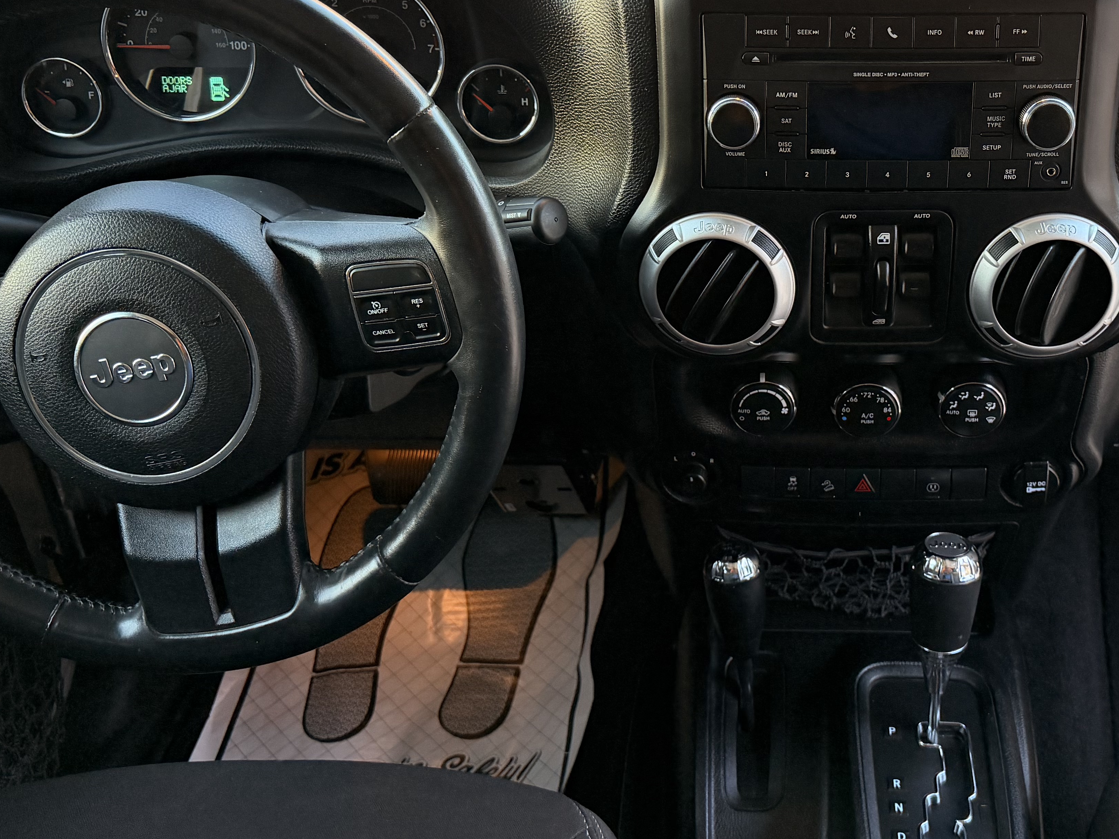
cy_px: 282
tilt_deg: -38.6
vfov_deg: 34.0
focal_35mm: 42
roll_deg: -1.0
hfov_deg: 44.0
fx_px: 1358
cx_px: 772
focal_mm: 6.76
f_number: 1.78
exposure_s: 1/64
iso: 200
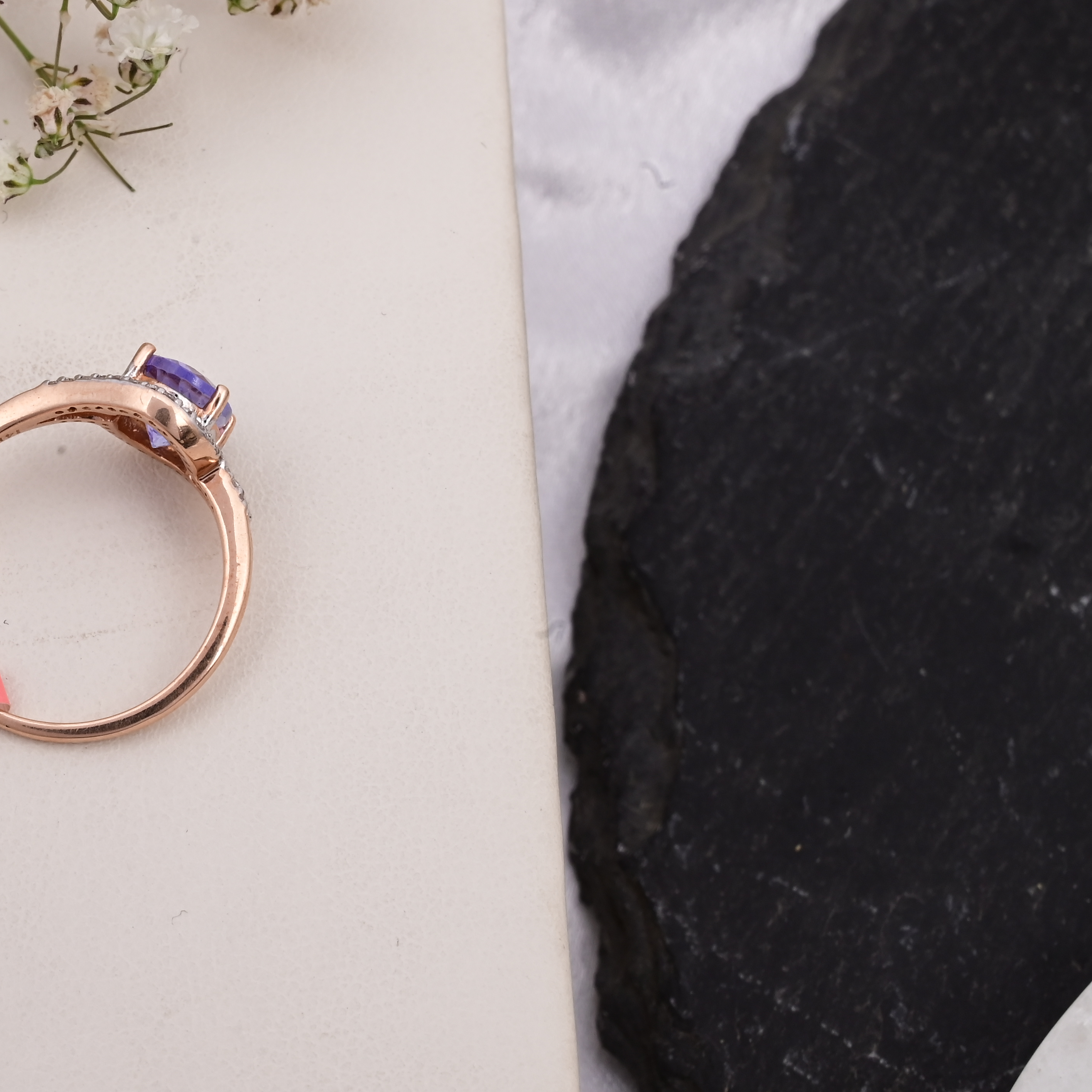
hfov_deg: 13.6
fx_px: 4533
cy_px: 547
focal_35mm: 127
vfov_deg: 13.7
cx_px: 77
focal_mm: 70
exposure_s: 1/80
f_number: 20
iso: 640
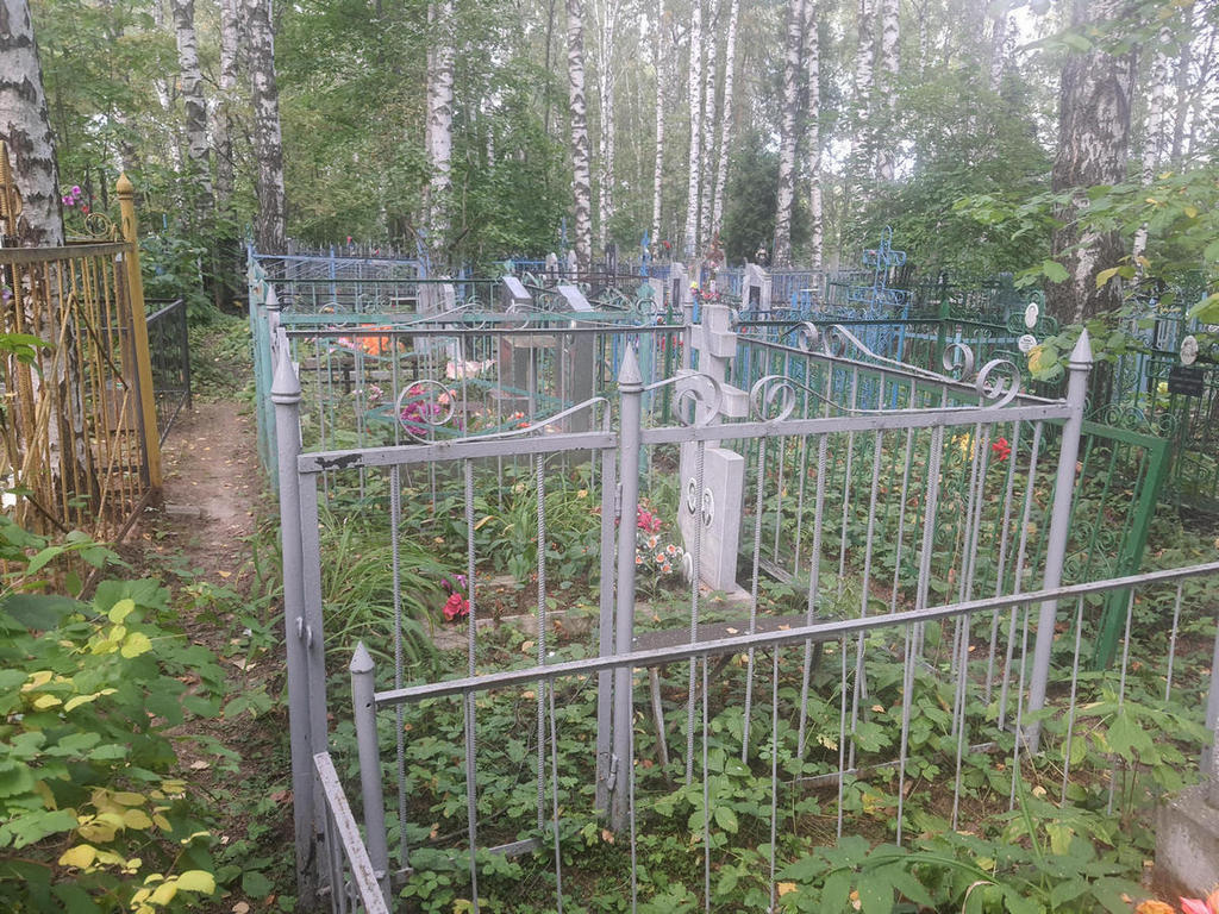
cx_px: 610
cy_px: 457
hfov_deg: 67.3
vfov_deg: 53.1
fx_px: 916
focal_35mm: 26
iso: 80
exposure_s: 1/100
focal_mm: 4.32
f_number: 1.7
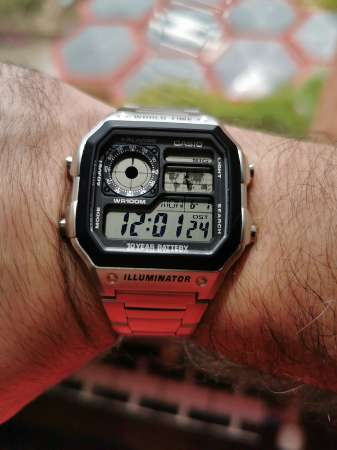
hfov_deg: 51.4
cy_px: 225
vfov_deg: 65.3
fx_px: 350
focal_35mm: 27
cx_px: 168
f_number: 1.6
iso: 50
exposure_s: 1/1972
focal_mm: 5.56
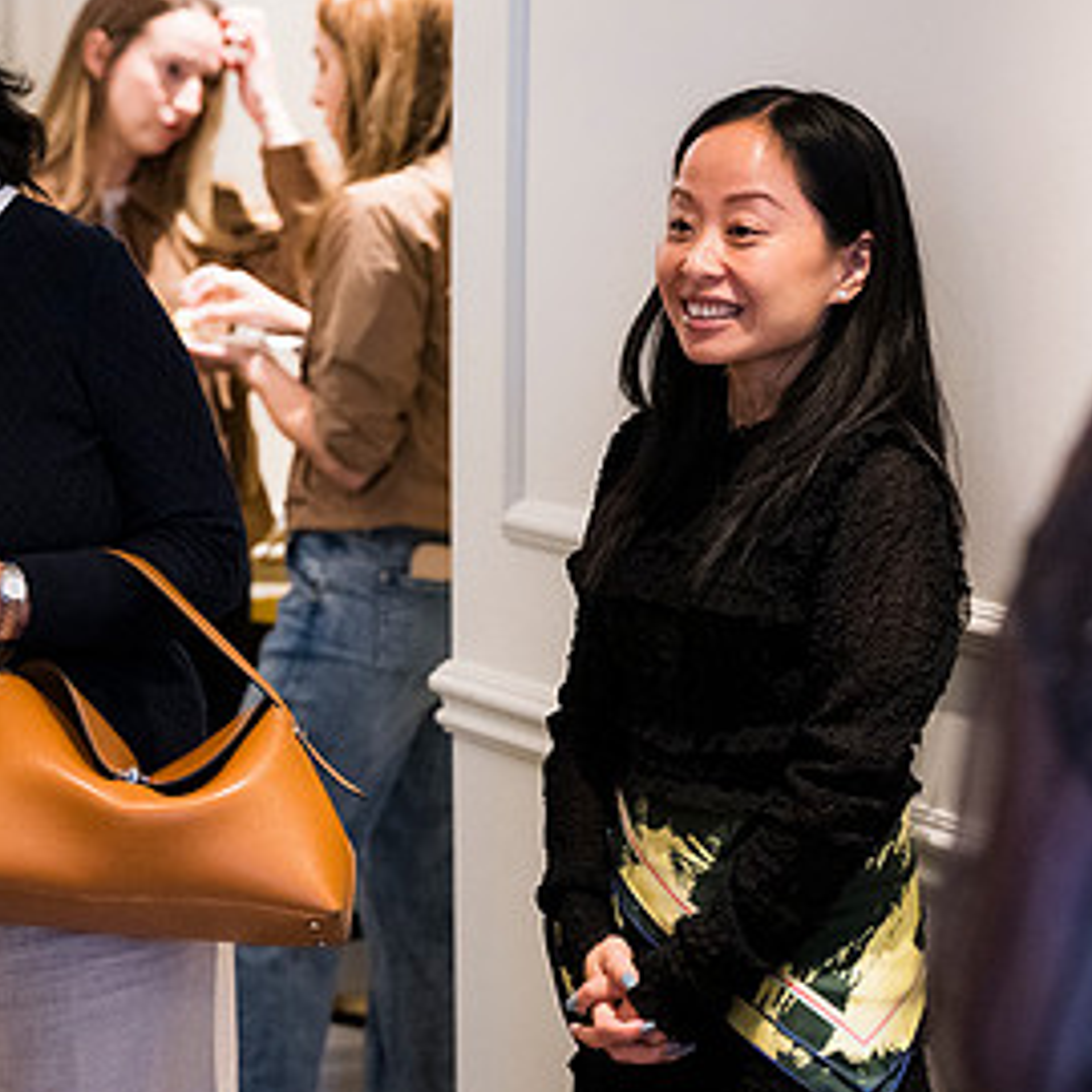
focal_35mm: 155
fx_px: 5532
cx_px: 97
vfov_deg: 11.3
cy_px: 415
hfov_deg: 11.2
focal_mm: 85
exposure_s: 1/125
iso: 4000
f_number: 3.2
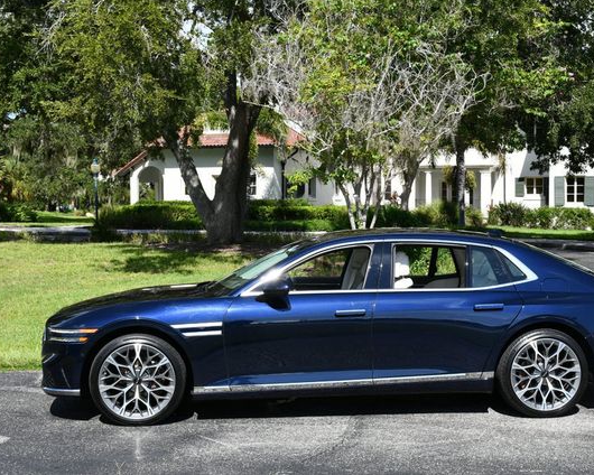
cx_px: 349
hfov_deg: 31.9
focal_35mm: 59
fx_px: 1037
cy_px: 236
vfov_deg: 25.8
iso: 125
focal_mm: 26
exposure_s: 1/250
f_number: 8
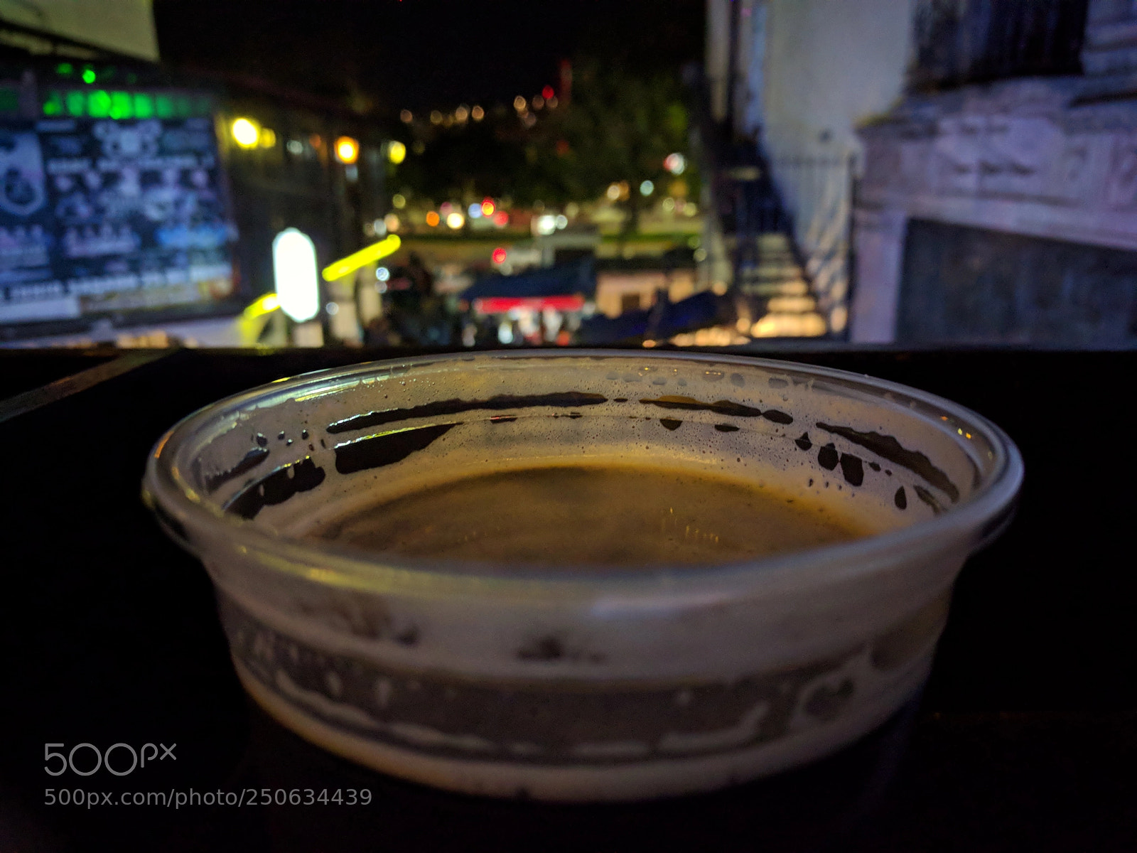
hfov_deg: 67.3
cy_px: 426
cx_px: 568
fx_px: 854
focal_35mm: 26
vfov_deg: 53.1
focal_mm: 4.67
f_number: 2
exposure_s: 1/17.4
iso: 1446
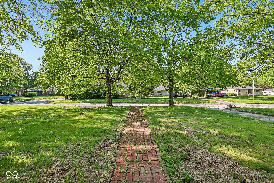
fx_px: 122
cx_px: 137
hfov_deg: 96.7
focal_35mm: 16
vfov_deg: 73.7
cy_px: 92
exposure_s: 1/80
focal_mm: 16
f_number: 8
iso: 100
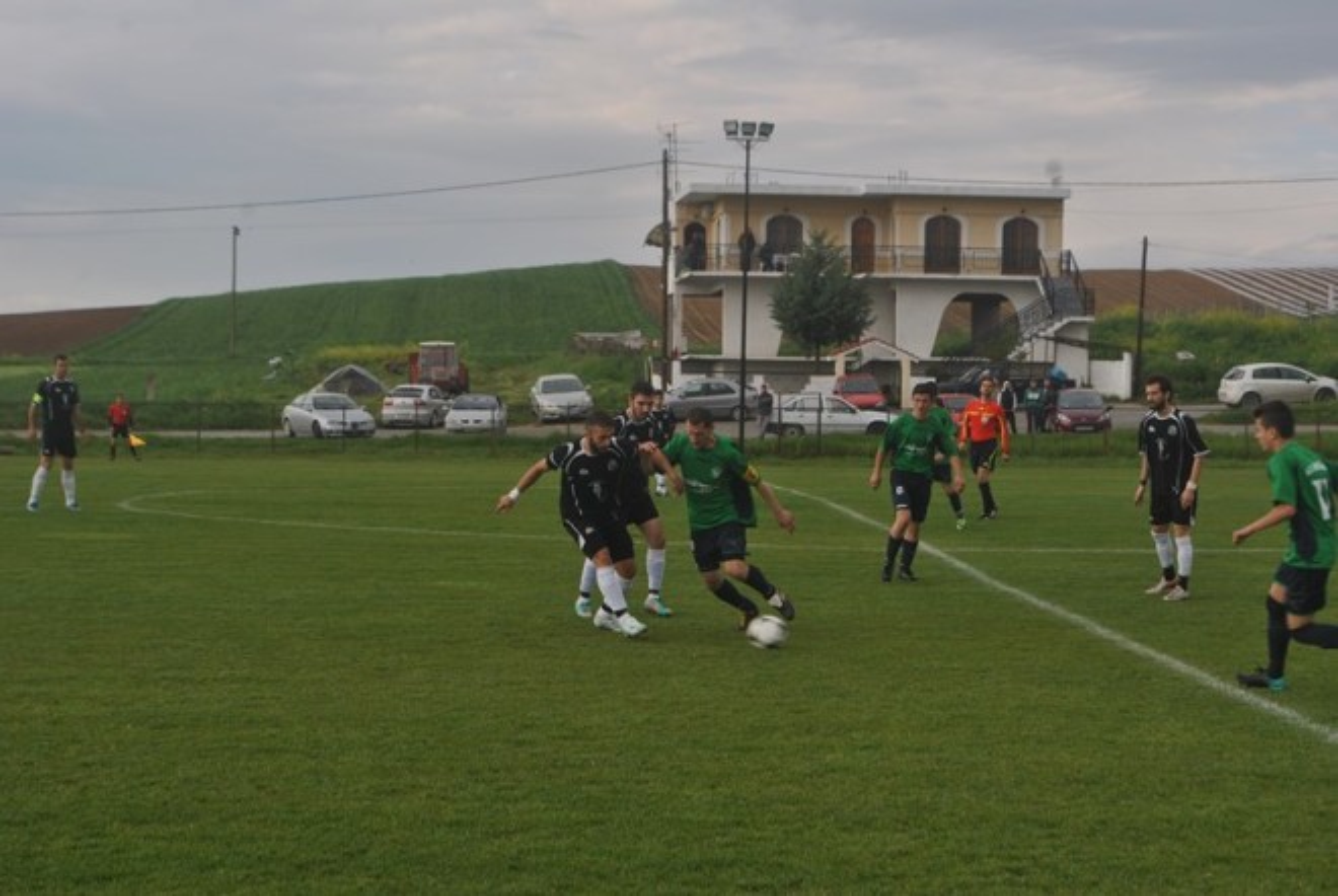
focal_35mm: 69
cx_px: 669
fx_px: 2568
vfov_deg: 19.8
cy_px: 448
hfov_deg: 29.2
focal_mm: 46
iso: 100
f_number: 7.1
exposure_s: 1/200
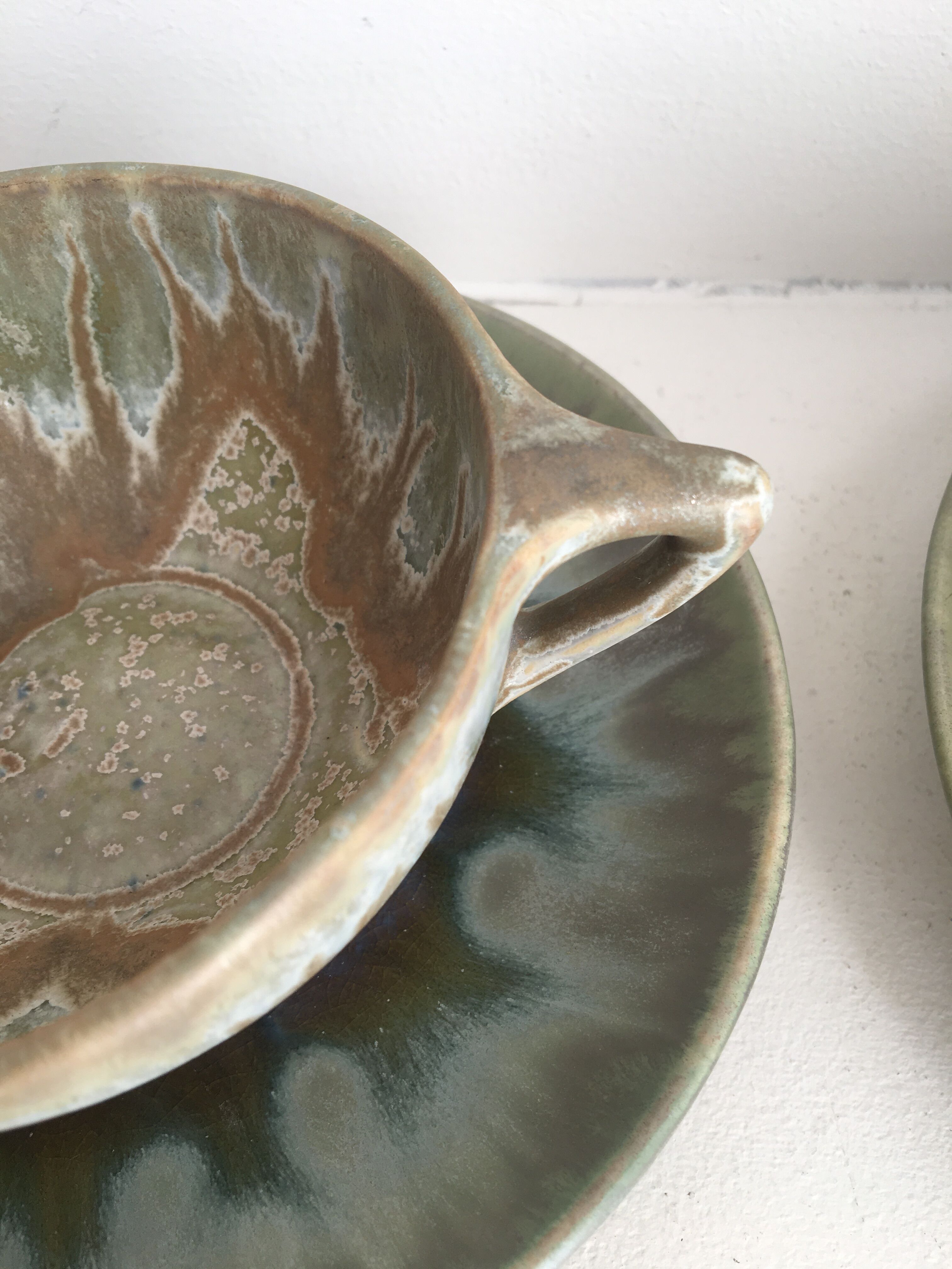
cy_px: 634
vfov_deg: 61.7
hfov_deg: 48.2
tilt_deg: -52.7
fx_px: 1063
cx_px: 476
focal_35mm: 29
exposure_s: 1/50
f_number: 2.2
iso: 25
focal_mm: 4.15
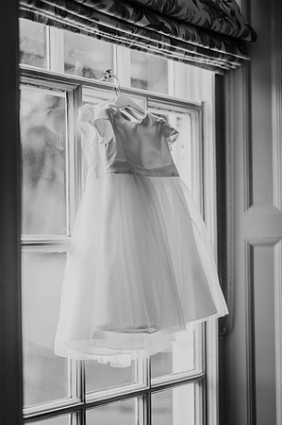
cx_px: 141
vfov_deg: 23.9
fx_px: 1001
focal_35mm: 85
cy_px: 212
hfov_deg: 16.0
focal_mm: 85
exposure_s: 1/500
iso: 100
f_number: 1.8
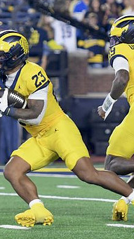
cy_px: 116
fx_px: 2283
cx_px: 11
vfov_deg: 6.0
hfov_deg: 3.4
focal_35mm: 361
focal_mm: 135
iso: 2000
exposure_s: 1/1000
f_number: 2.8
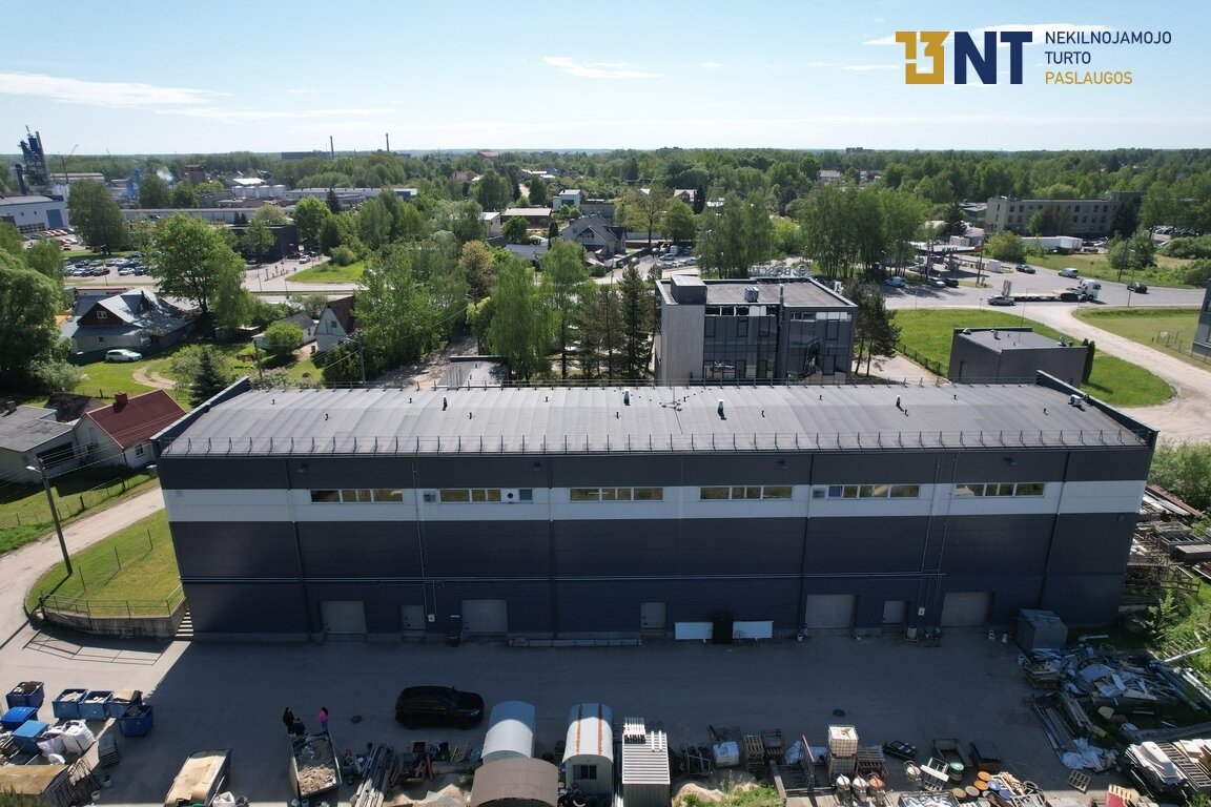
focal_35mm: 22
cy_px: 404
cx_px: 606
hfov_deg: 78.6
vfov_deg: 57.2
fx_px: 740
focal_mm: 8.38
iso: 100
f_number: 2.8
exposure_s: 1/1600
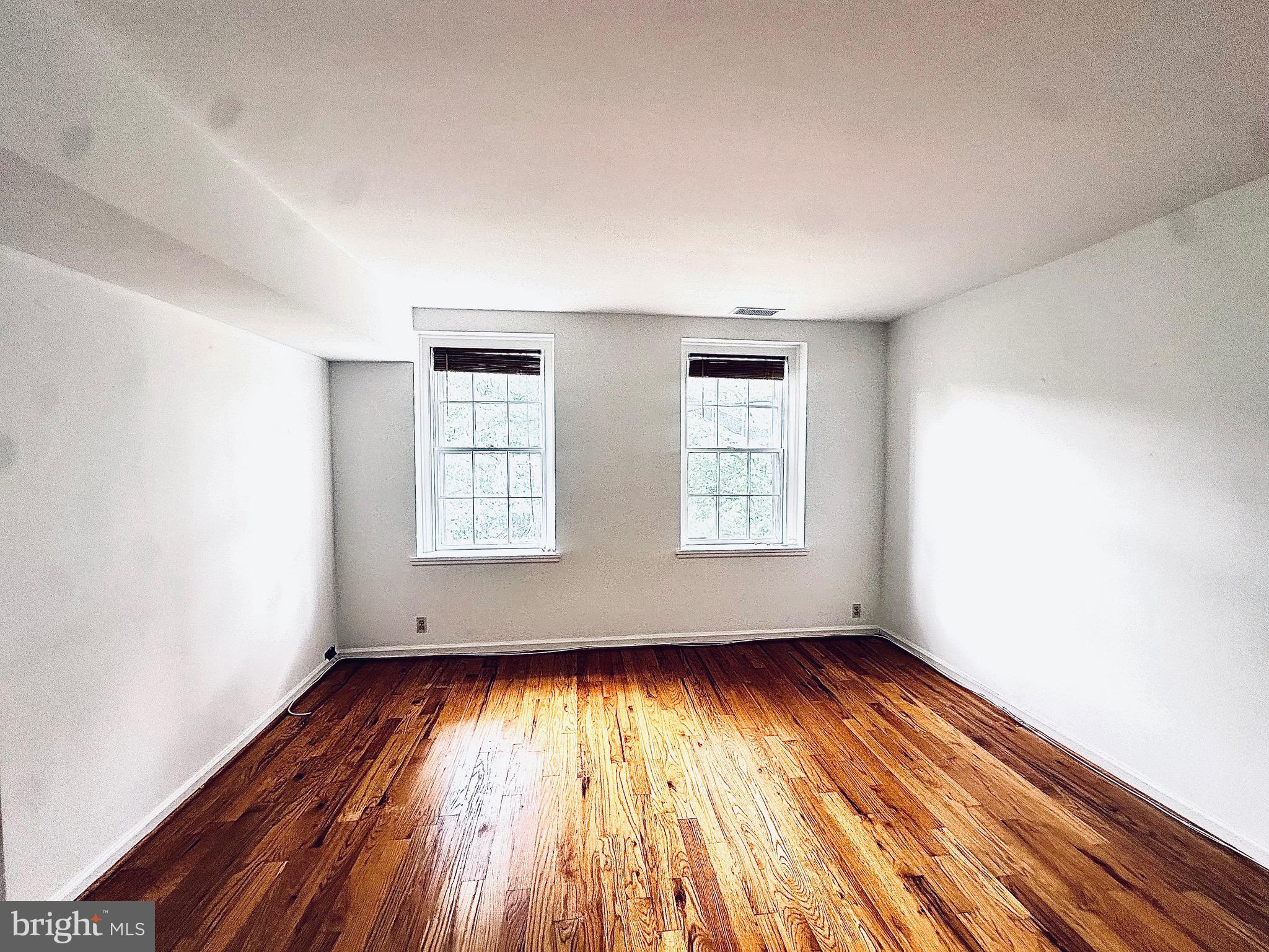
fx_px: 513
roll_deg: -0.7
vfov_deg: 85.7
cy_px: 476
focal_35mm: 14
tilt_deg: -1.5
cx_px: 634
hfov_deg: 102.1
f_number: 2.2
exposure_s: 1/120
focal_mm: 2.22
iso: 160
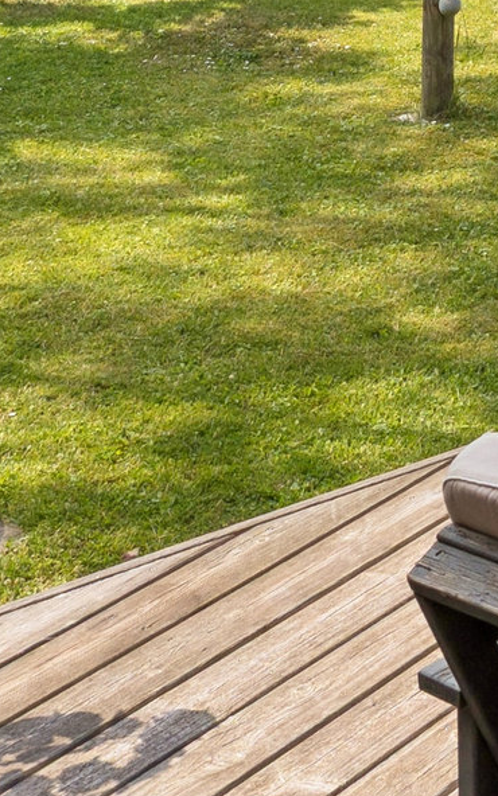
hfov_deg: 12.3
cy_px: 39
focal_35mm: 98
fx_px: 2121
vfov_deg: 20.7
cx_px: 884
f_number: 7.1
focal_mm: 12.6
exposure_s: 1/200
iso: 100
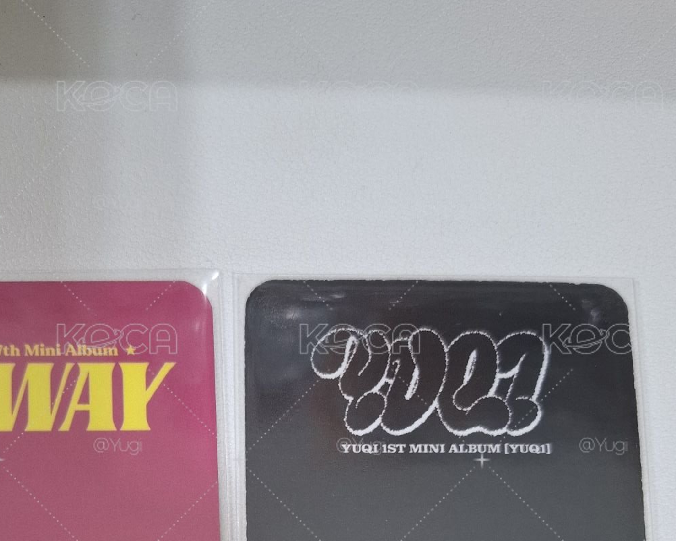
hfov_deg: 42.4
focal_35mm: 43
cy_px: 621
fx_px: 860
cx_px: 239
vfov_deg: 30.5
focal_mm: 5.54
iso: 200
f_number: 1.8
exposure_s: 1/60
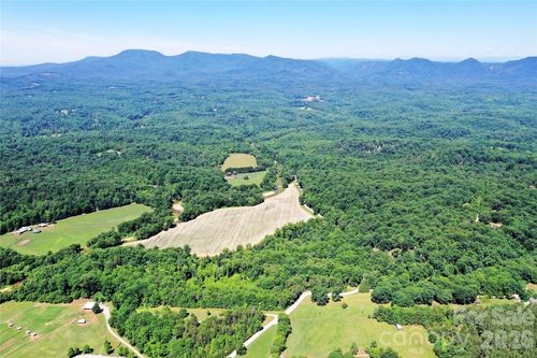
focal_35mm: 28
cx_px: 268
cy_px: 179
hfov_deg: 65.5
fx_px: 418
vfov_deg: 46.4
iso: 100
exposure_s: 1/240
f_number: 6.3
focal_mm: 10.26
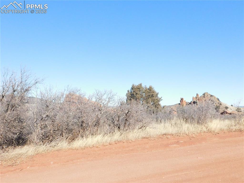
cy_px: 92
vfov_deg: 39.6
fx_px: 254
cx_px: 122
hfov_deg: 51.4
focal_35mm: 36
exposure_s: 1/1500
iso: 800
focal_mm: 6.3
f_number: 7
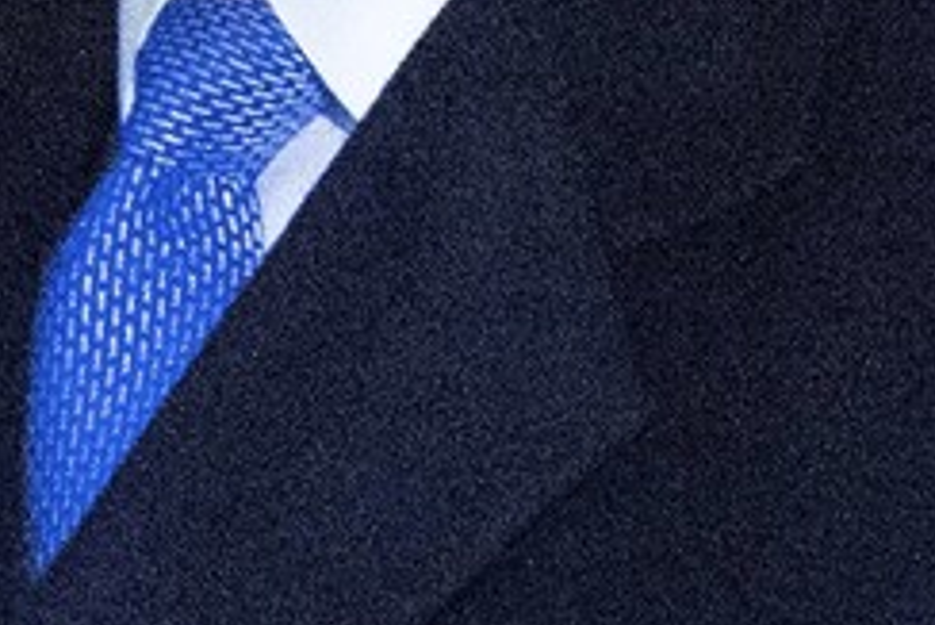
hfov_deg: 2.3
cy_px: 339
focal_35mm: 890
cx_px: 19
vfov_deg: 1.5
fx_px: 23128
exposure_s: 1/160
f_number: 3.2
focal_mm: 136
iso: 8000
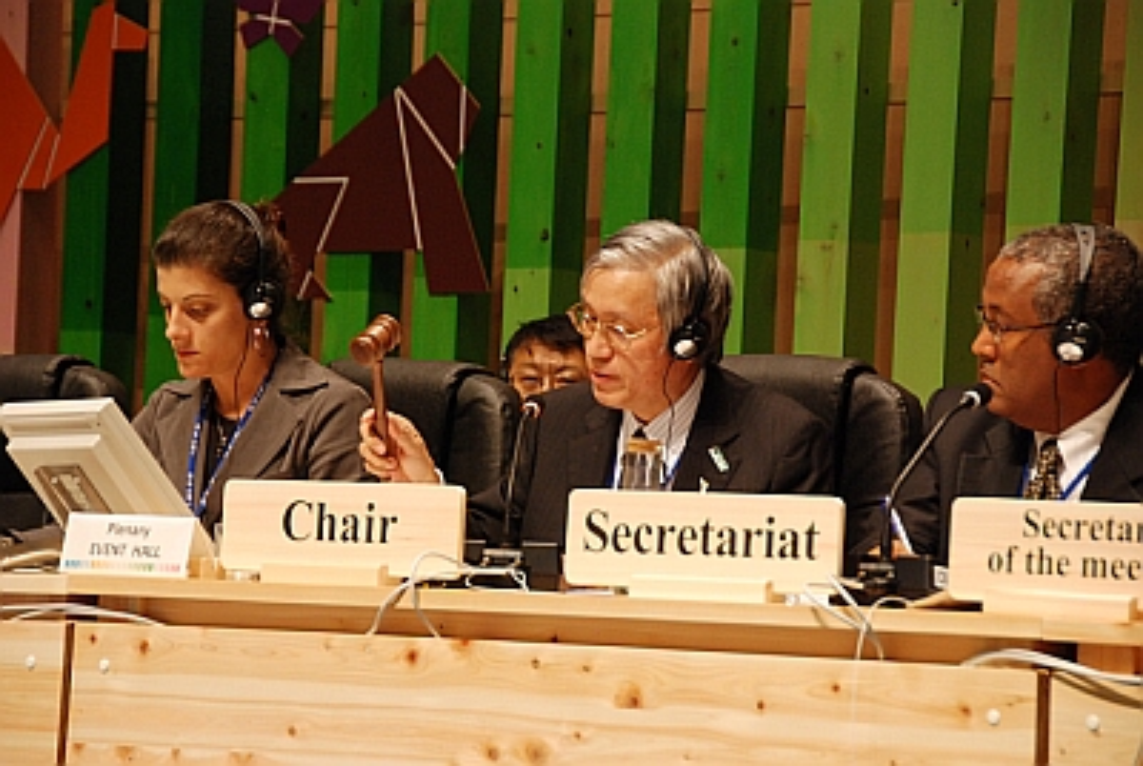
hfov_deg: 13.0
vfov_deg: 8.7
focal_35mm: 158
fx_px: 5008
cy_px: 383
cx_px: 572
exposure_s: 1/60
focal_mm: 105
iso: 800
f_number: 5.6
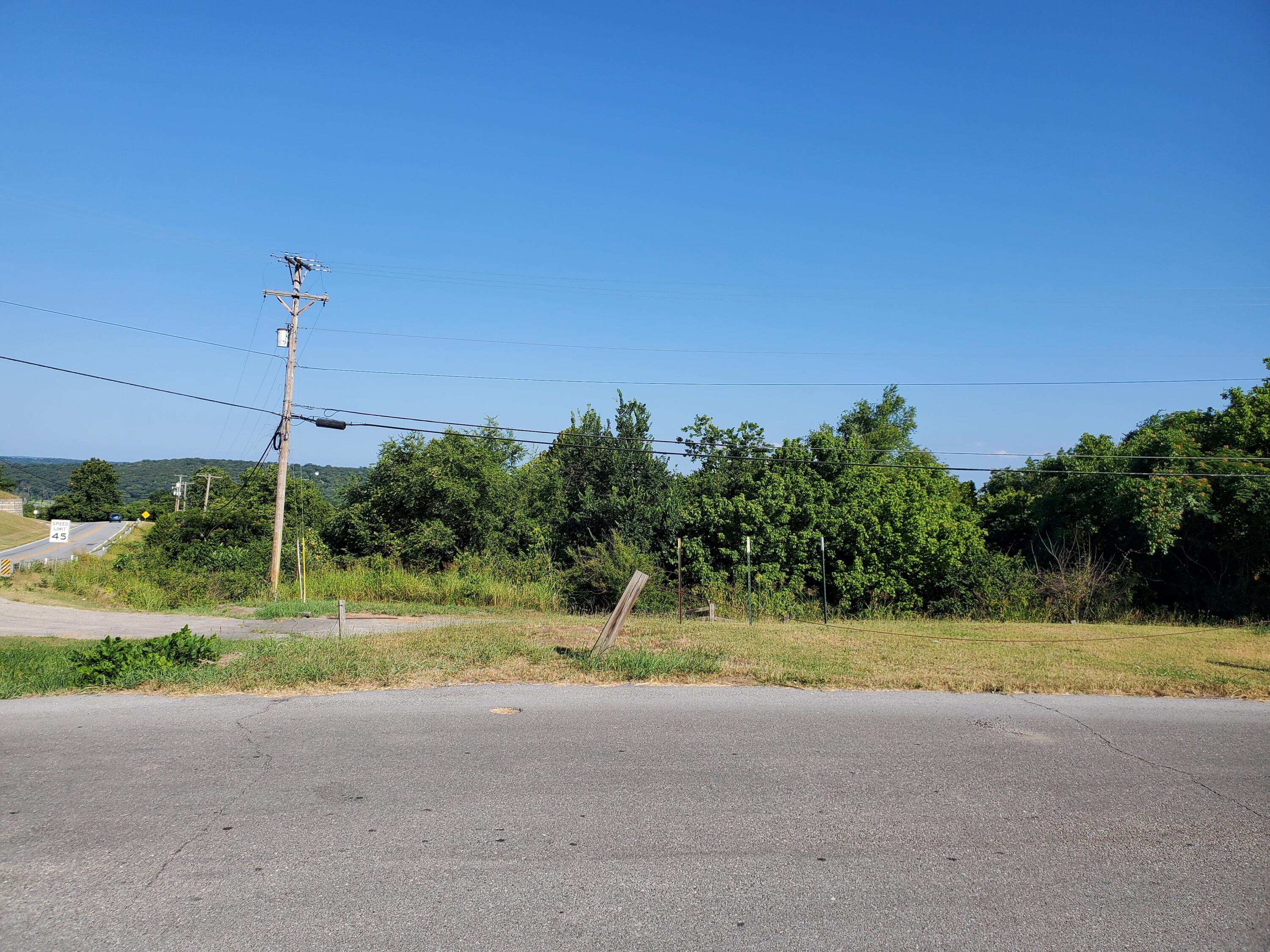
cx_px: 635
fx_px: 954
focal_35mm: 26
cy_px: 476
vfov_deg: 53.1
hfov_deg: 67.3
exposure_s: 1/1823
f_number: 2.4
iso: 50
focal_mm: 4.3
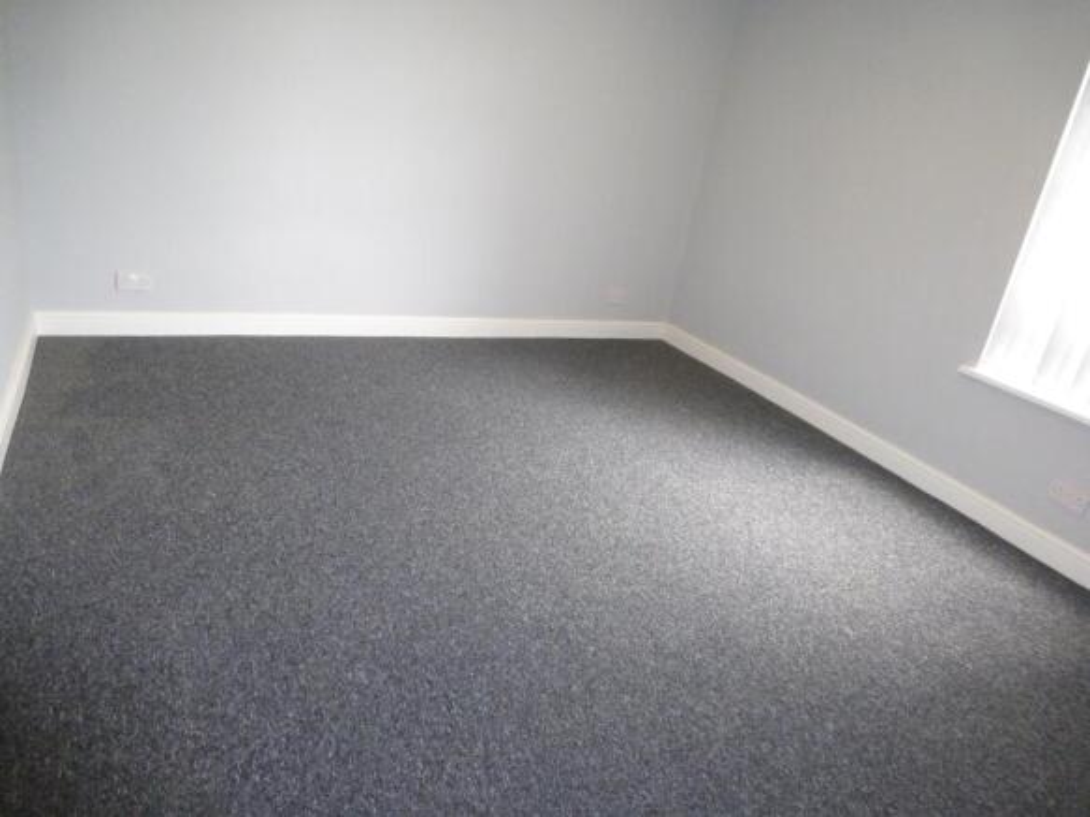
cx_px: 545
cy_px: 408
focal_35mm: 24
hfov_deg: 71.6
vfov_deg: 56.8
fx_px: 756
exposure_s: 1/60
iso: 800
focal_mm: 4.3
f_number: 3.3
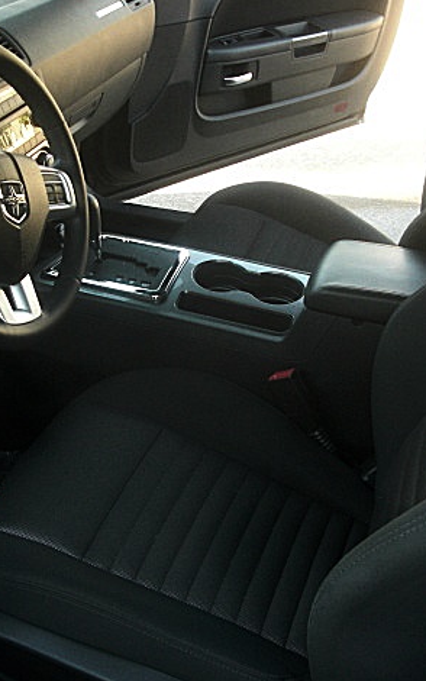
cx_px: 145
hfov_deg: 24.8
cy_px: 336
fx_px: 965
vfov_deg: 38.9
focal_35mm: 52
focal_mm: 6.3
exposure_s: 1/80
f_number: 2.8
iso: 200
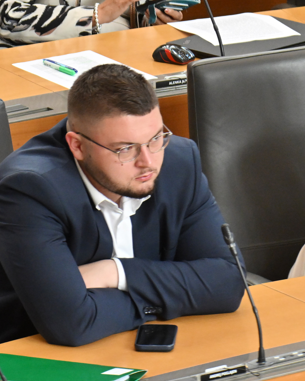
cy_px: 49
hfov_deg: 2.0
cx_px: -223
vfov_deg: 2.5
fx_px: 8869
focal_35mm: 786
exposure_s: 1/320
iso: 2500
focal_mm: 280
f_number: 6.3
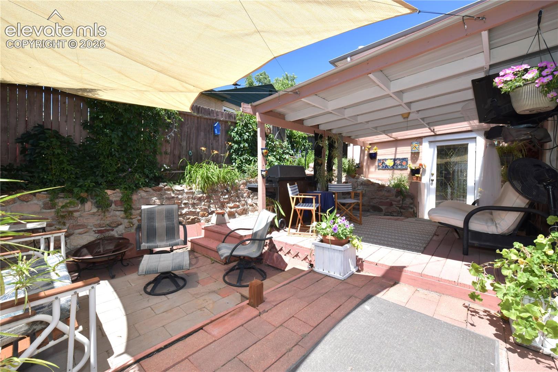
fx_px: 217
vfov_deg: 81.2
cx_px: 279
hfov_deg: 104.3
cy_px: 186
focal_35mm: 14
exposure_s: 1/250
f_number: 14
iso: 400
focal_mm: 14
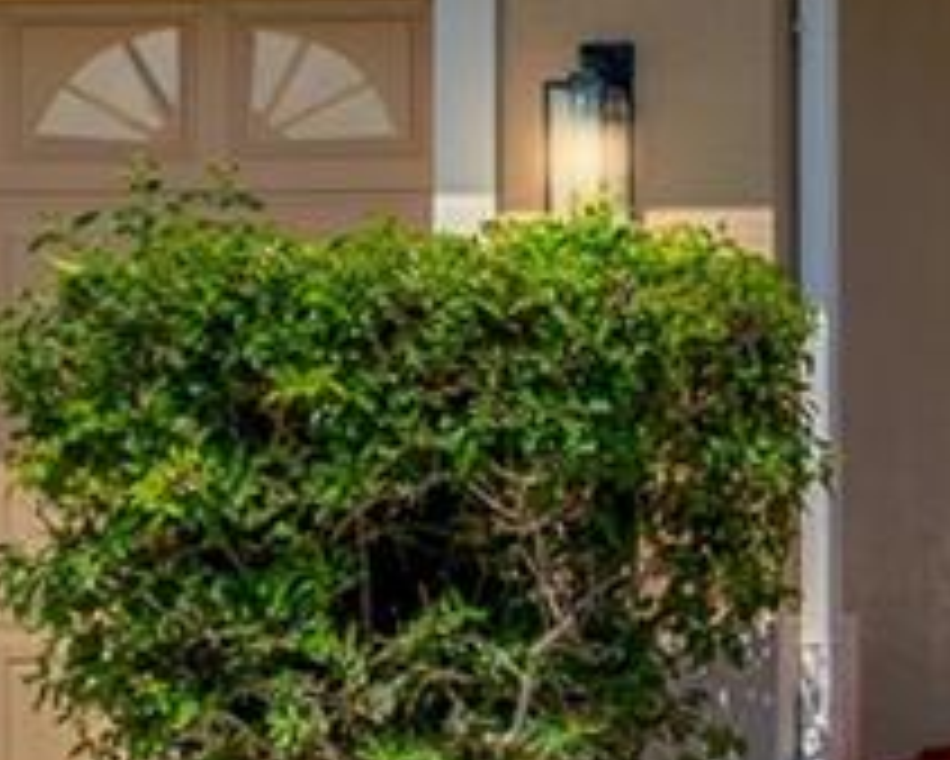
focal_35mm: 121
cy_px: 560
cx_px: 1427
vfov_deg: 12.7
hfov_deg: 14.8
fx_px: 3404
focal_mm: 17
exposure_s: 1/4000
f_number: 5
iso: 400
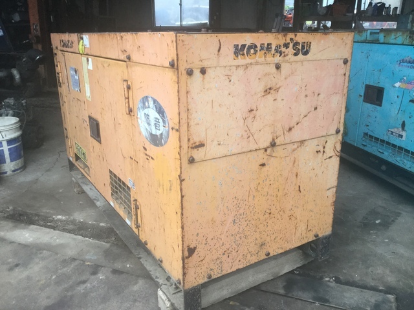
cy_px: 155
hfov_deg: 58.4
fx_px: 371
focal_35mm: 31
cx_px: 207
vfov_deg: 45.4
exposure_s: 1/30
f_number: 2.4
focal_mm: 3.3
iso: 32
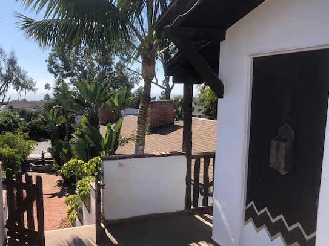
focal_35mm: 33
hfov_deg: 55.3
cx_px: 150
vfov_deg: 42.8
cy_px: 144
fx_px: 314
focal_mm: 3.99
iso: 20
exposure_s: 1/1263
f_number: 1.8
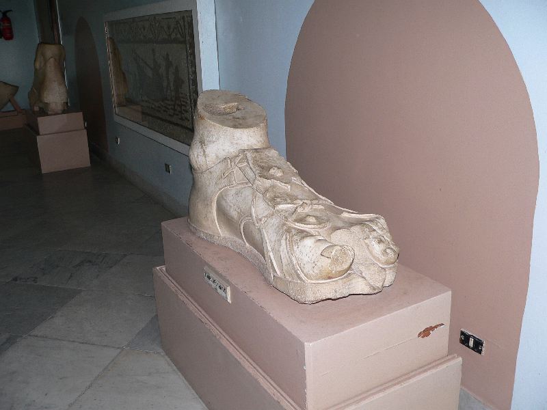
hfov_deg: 51.4
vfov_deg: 39.7
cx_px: 274
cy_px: 205
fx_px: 569
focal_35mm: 36
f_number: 2.8
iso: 80
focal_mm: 6
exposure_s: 1/60
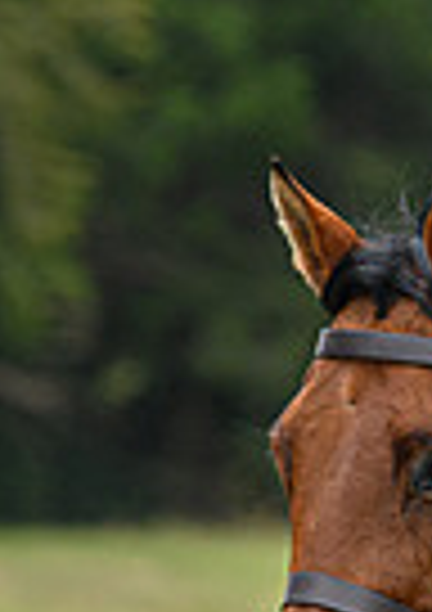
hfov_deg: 1.8
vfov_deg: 2.6
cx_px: 702
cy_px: 443
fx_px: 13642
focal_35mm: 788
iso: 500
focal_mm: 145
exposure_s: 1/640
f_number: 3.2
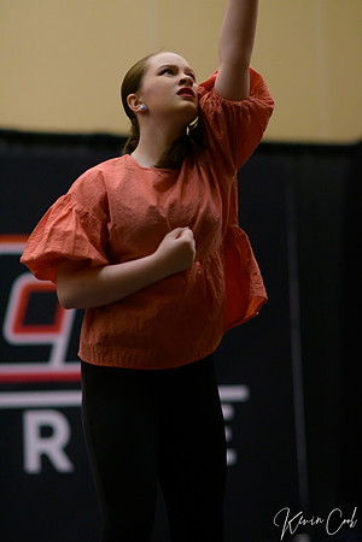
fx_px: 1915
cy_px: 271
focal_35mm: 127
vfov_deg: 16.1
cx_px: 181
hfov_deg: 10.8
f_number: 1.8
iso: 2000
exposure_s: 1/800
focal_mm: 85
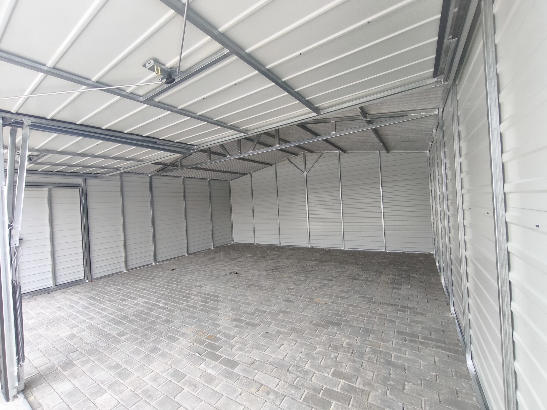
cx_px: 274
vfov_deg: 81.7
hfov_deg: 98.2
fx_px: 237
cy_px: 205
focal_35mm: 15
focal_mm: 1.91
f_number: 2.2
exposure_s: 1/50
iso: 160
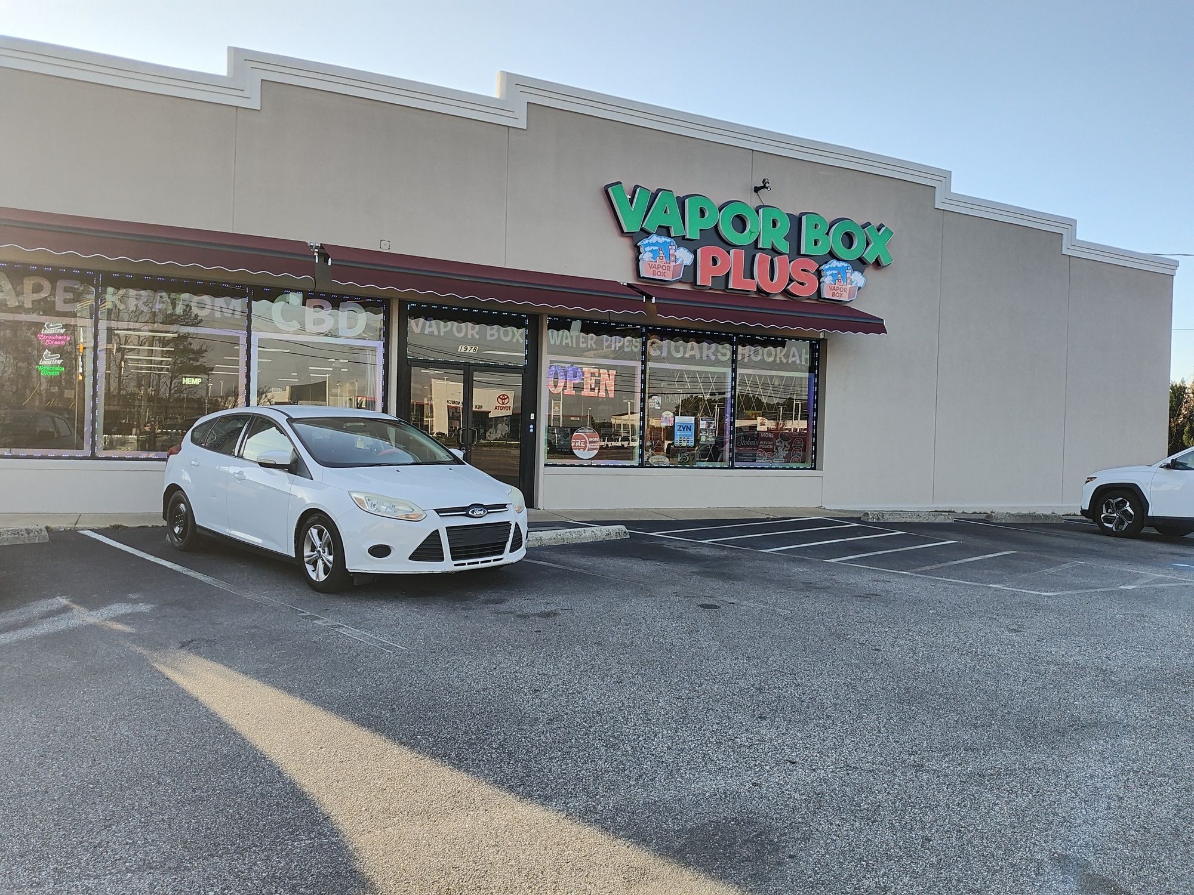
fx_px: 862
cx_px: 597
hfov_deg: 69.4
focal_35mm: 25
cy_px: 448
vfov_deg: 54.9
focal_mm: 4.15
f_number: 1.5
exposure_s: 1/835
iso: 100
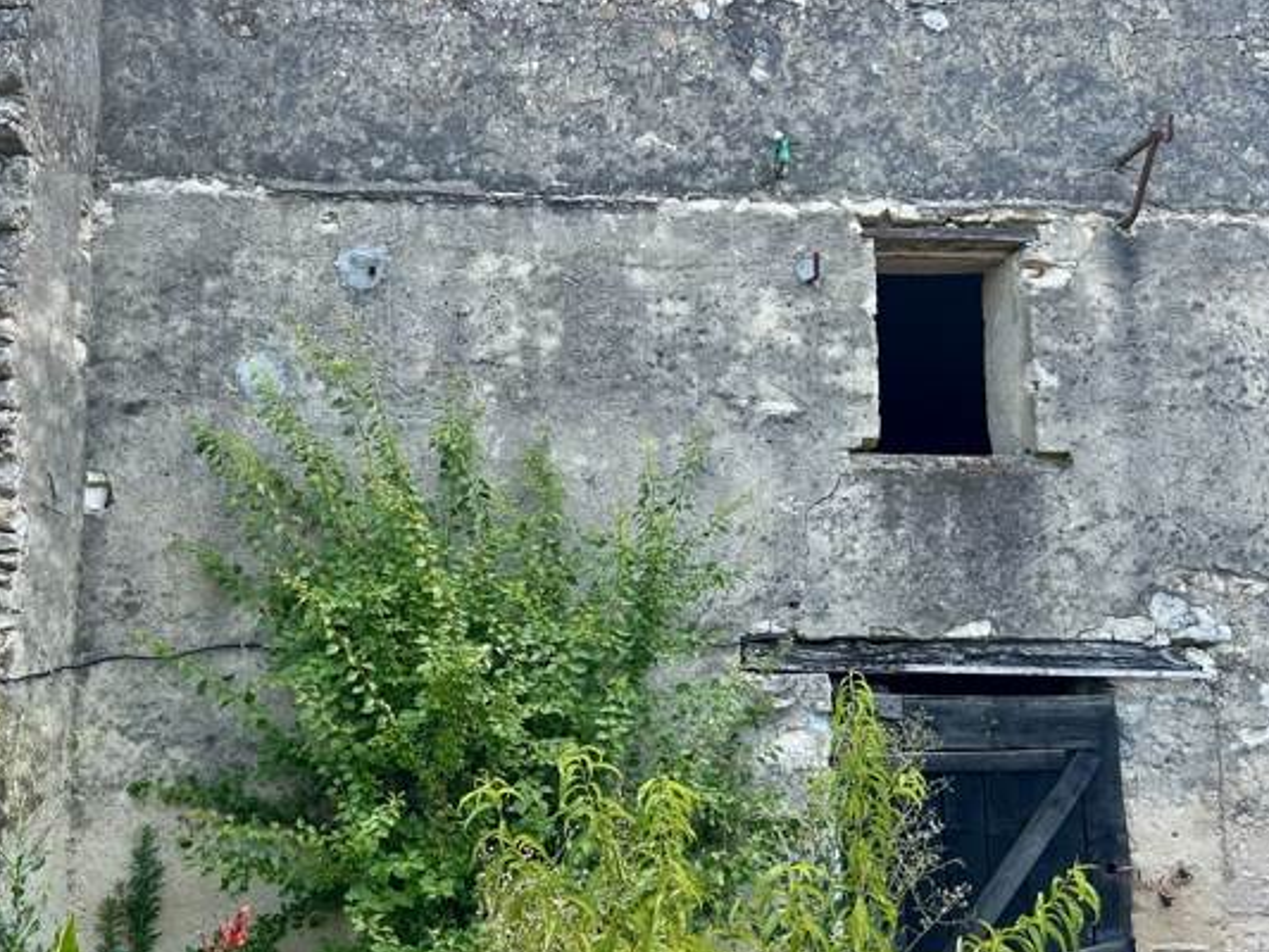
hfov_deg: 47.5
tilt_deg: +8.6
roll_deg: +0.0
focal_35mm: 39
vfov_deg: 36.8
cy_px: 505
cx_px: 486
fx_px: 1430
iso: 50
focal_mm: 5.7
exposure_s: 1/718
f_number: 1.5
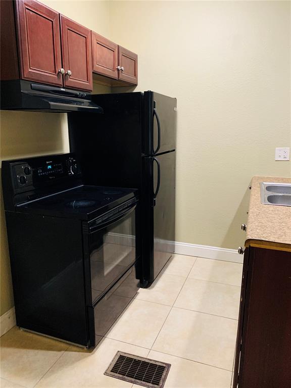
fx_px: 291
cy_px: 194
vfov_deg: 67.3
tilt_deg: -11.8
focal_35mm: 26
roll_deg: +1.1
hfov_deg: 53.1
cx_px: 146
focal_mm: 4.25
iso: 400
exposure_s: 1/40
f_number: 1.8
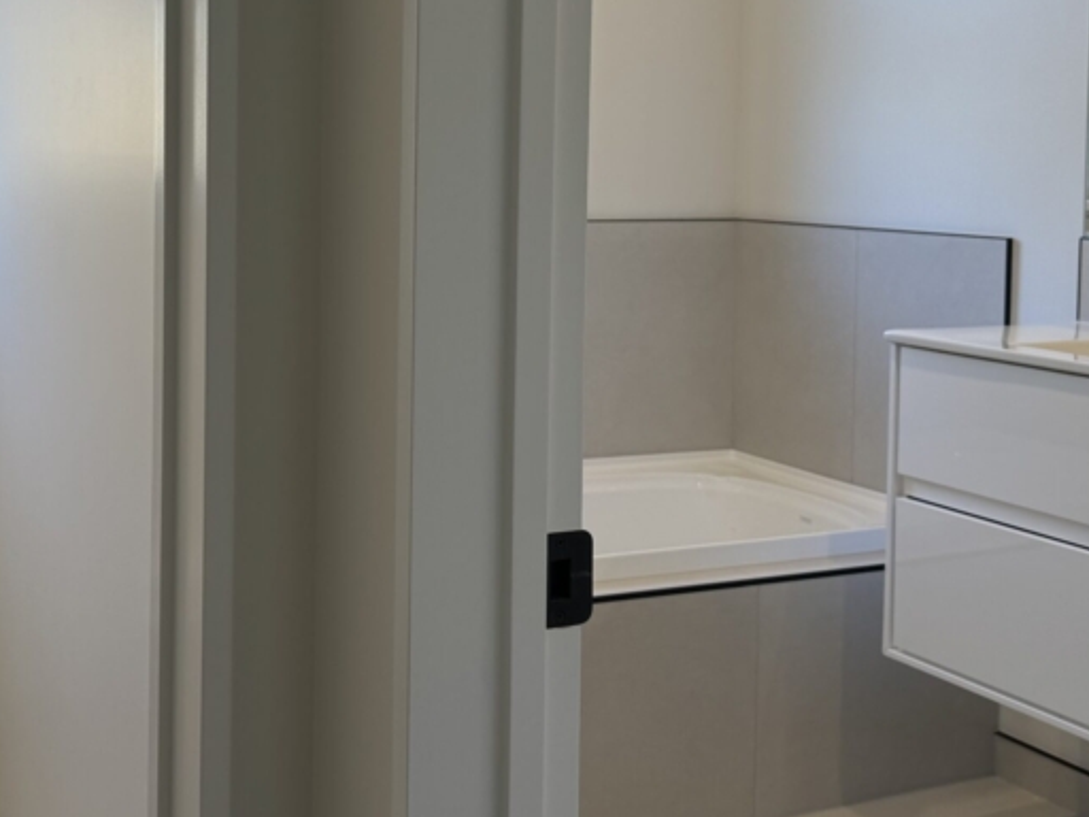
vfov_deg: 29.8
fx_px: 1510
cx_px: 338
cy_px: 209
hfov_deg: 39.1
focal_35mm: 48
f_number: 1.78
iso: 80
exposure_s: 1/166
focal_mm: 6.76
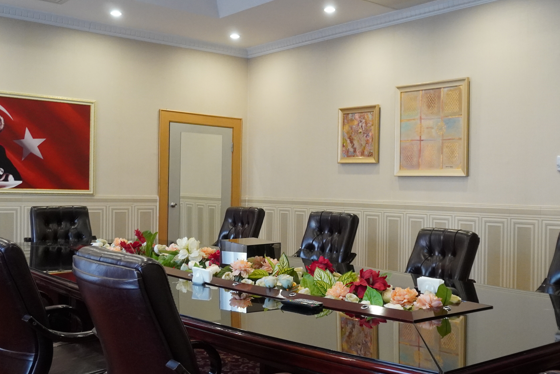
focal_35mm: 43
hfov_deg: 45.1
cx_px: 346
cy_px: 203
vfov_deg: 31.2
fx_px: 669
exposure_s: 1/160
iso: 2000
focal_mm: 16
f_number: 3.5
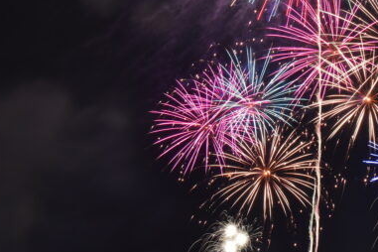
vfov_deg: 21.6
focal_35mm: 63
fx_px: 661
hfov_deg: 30.6
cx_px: 334
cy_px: 111
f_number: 11
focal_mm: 20
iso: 100
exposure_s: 7.2
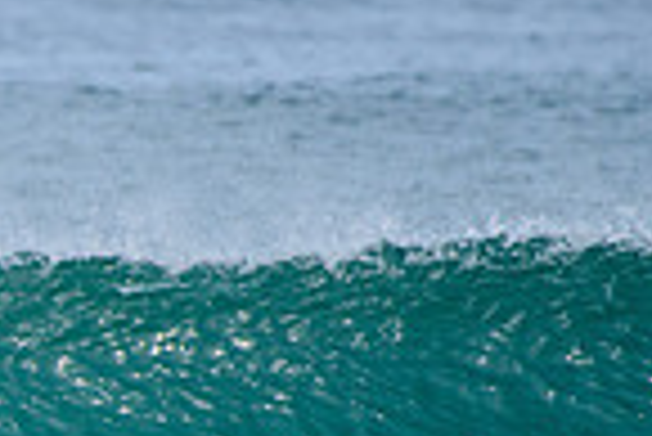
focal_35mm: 2000
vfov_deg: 0.7
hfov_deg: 1.0
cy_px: 546
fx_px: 36258
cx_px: -360
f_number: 5.6
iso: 250
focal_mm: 500
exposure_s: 1/2000
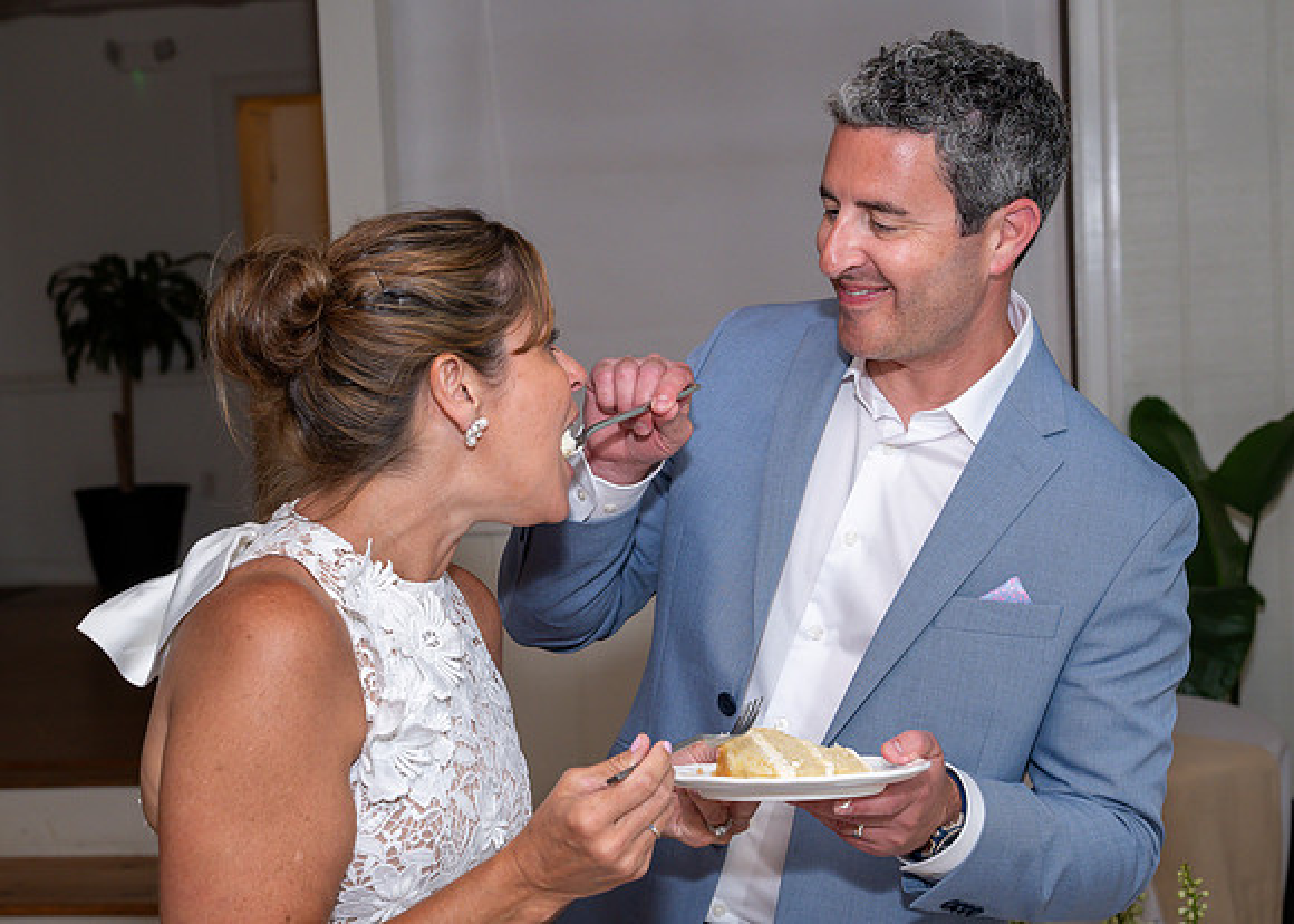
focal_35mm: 62
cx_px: 647
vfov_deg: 22.9
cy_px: 462
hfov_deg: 31.7
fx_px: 2278
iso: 500
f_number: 7.1
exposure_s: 1/250
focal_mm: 56
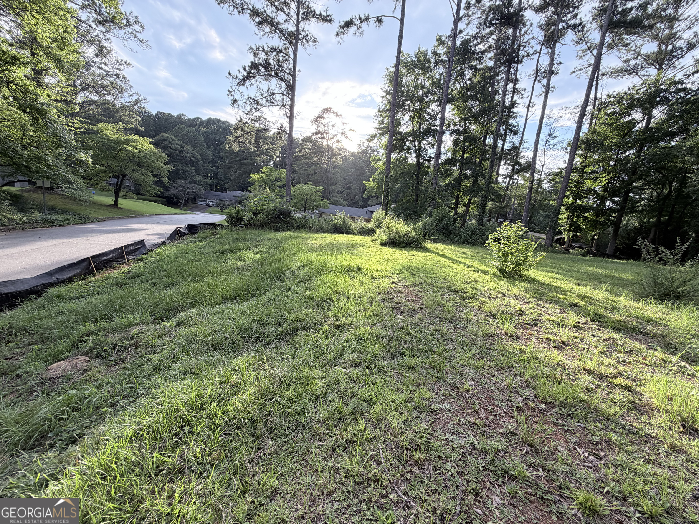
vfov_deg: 85.7
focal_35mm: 14
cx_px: 350
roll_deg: -6.9
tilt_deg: -8.2
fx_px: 283
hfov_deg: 102.1
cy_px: 262
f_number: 2.2
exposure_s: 1/234
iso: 40
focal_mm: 2.22
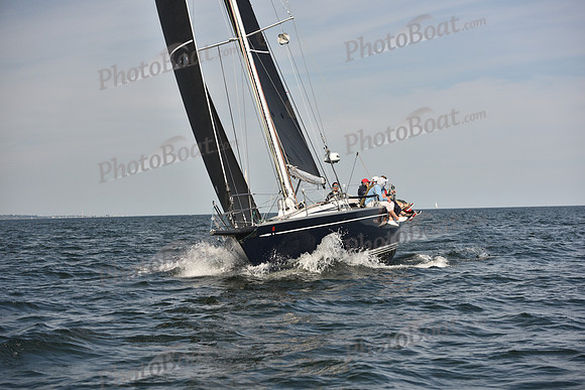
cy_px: 195
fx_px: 1138
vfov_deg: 19.5
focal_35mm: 70
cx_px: 292
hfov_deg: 28.8
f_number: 4.5
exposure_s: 1/1250
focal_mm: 70
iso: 250
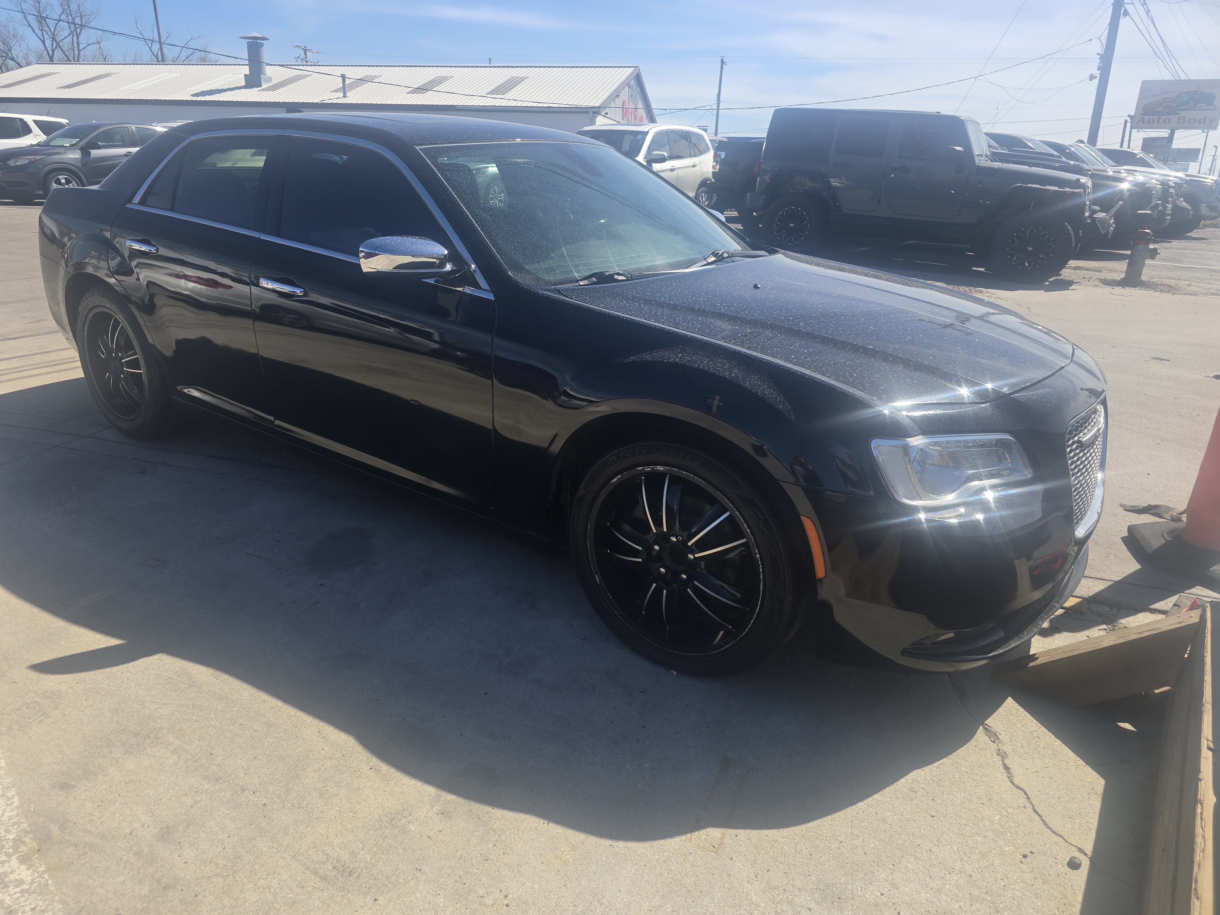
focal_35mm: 23
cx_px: 610
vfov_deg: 58.9
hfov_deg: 73.9
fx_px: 811
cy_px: 458
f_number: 1.7
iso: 12
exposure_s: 1/571
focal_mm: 6.3
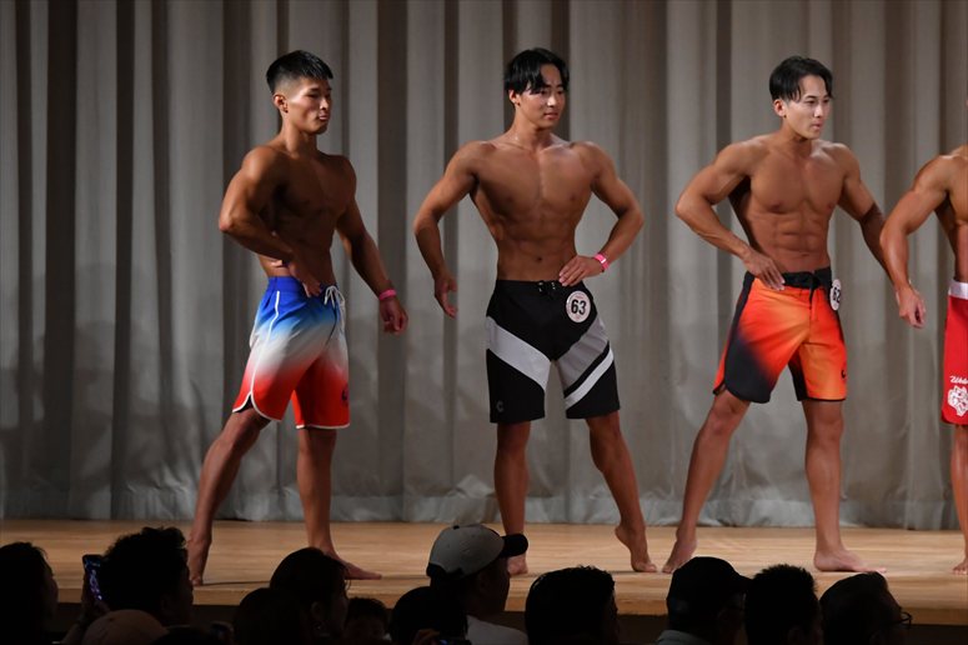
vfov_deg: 6.1
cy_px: 322
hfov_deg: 9.2
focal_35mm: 225
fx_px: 6047
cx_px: 484
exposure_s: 1/400
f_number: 5.6
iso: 3200
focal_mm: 150
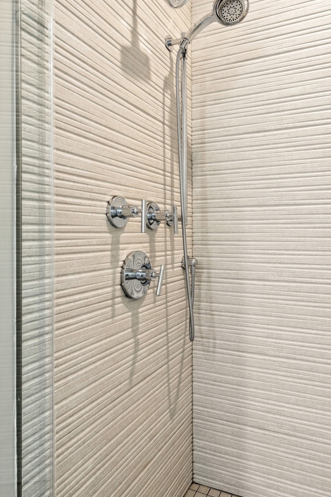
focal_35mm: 24
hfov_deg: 52.5
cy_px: 239
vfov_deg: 73.7
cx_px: 208
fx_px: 331
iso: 320
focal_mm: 18
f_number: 7.1
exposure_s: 1/4
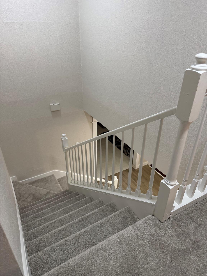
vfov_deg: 71.6
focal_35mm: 24
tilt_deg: -31.5
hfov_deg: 56.8
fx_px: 191
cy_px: 138
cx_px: 104
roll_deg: -0.7
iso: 160
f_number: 1.78
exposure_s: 1/120
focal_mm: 6.76
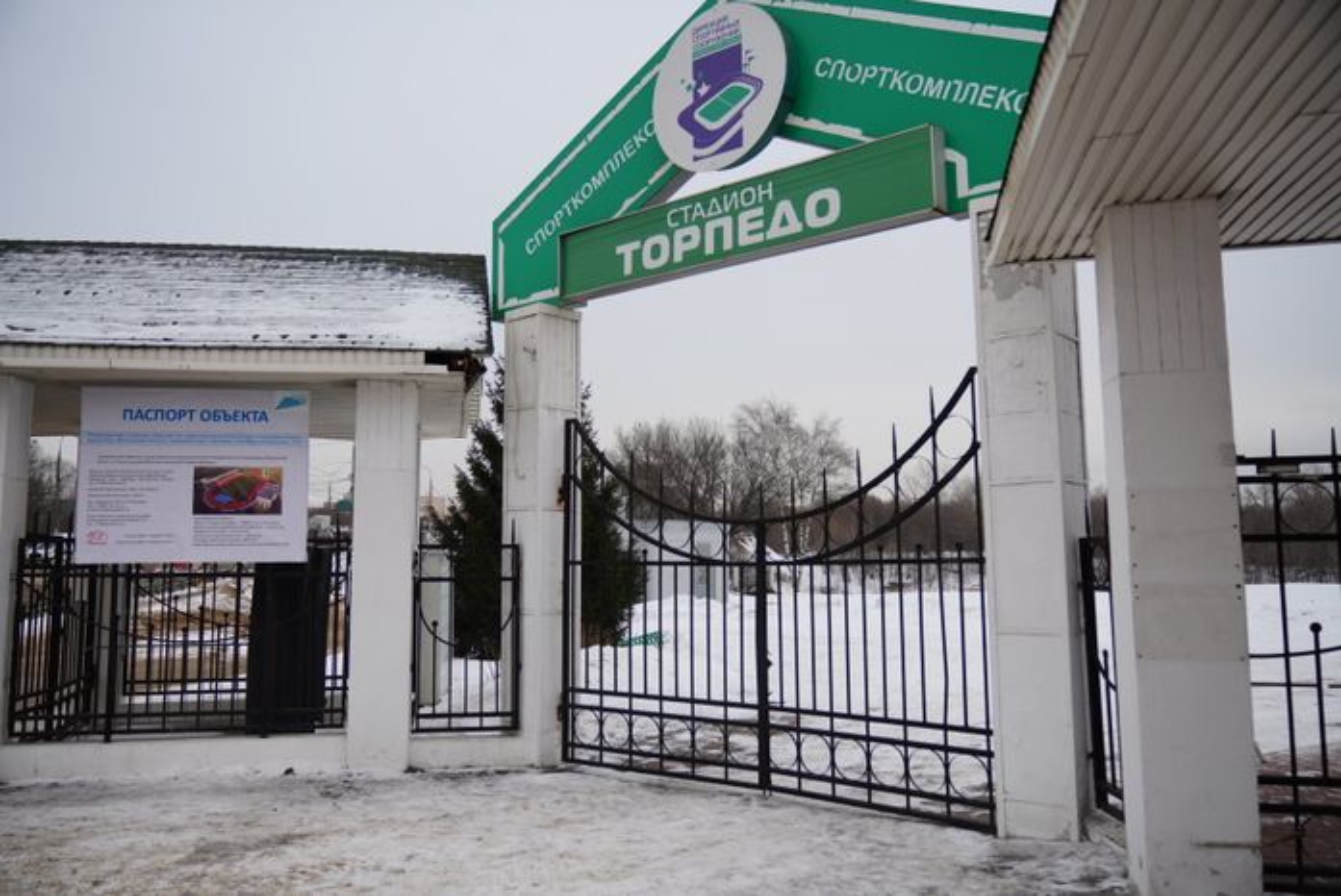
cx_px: 670
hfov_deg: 63.6
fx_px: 1081
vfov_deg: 45.0
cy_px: 448
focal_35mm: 29
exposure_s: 1/2500
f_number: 2.8
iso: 500
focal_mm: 29
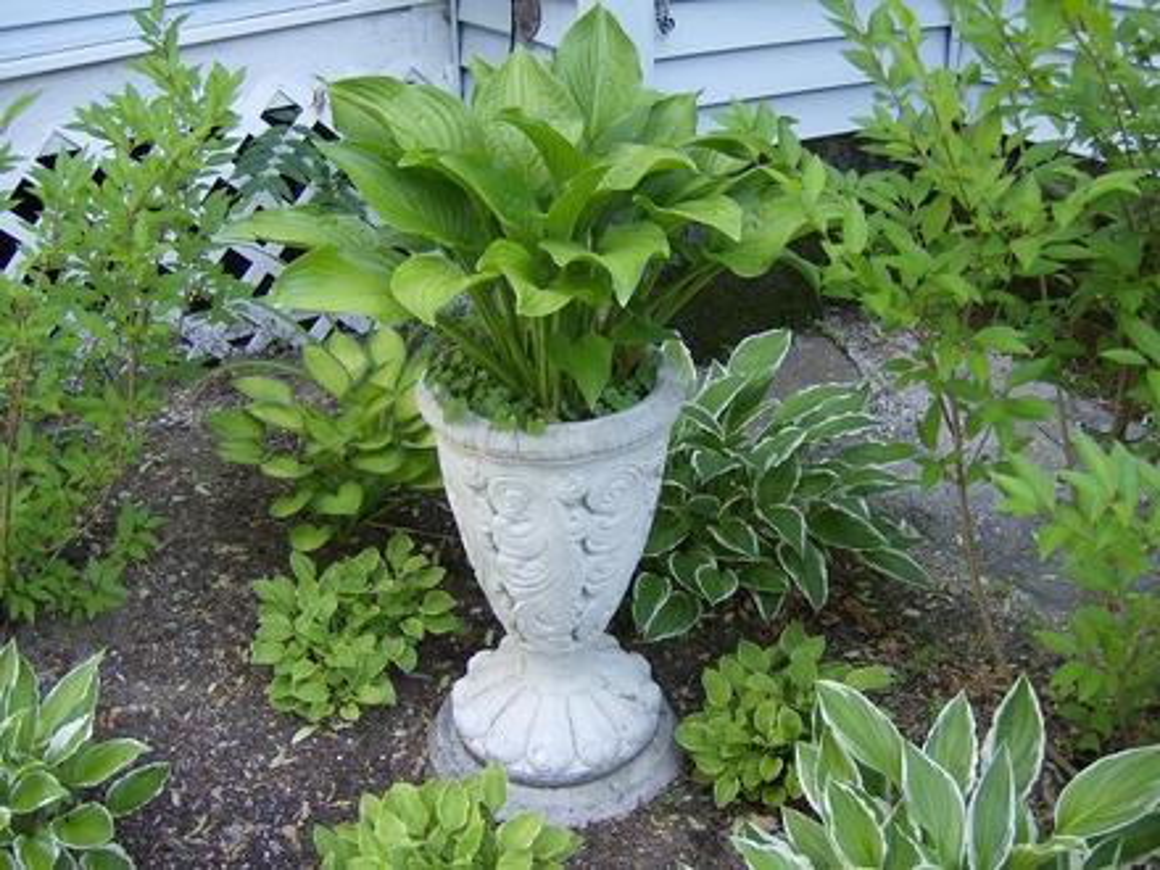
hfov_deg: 51.4
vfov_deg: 39.7
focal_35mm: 36
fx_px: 1206
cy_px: 435
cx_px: 580
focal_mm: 6
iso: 200
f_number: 2.8
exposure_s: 1/36.6
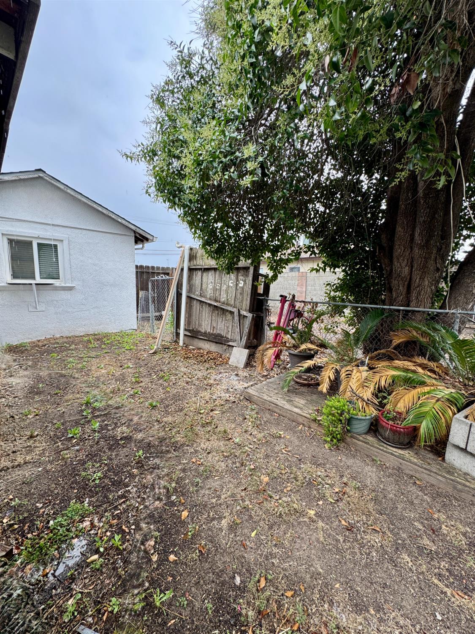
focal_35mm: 14
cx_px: 238
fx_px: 256
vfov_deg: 102.1
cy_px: 317
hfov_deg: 85.7
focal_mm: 2.22
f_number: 2.2
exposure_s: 1/215
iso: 40
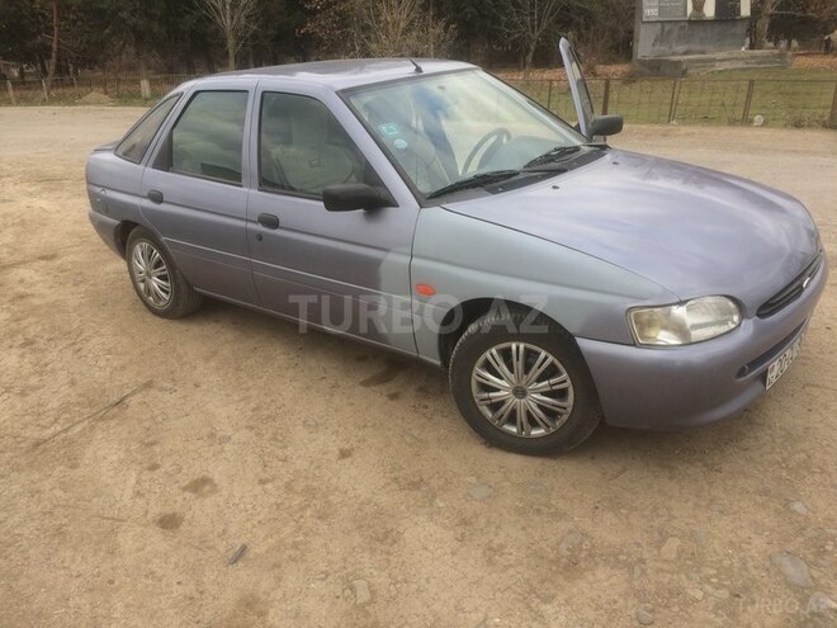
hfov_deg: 61.7
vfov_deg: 48.2
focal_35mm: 29
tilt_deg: -23.3
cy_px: 314
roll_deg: -0.5
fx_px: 701
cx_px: 418
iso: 32
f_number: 2.2
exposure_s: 1/363
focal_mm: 4.15
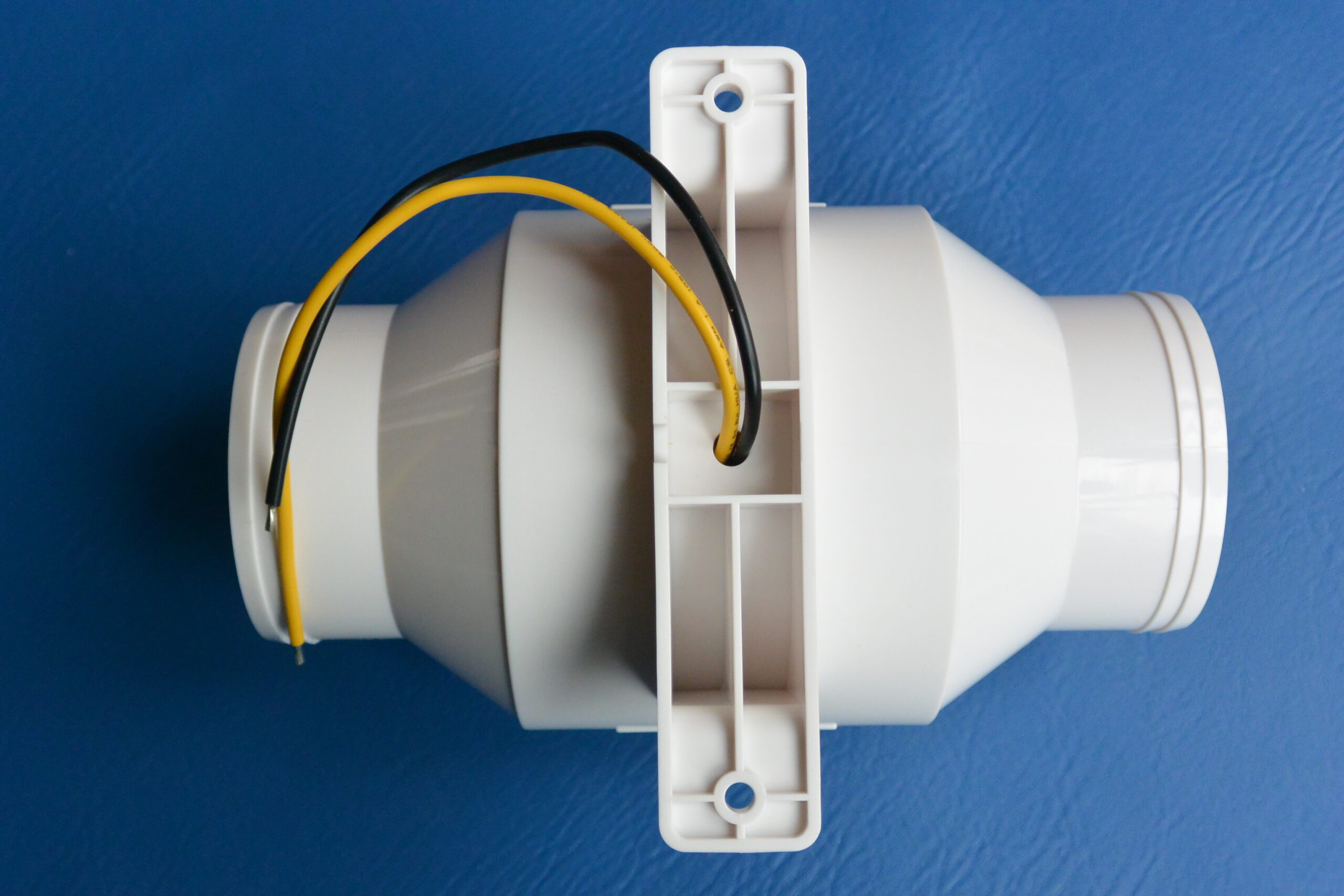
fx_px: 1643
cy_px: 448
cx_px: 672
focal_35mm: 44
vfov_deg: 30.5
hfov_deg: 44.5
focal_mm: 16.3
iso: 640
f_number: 4.2
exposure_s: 1/60
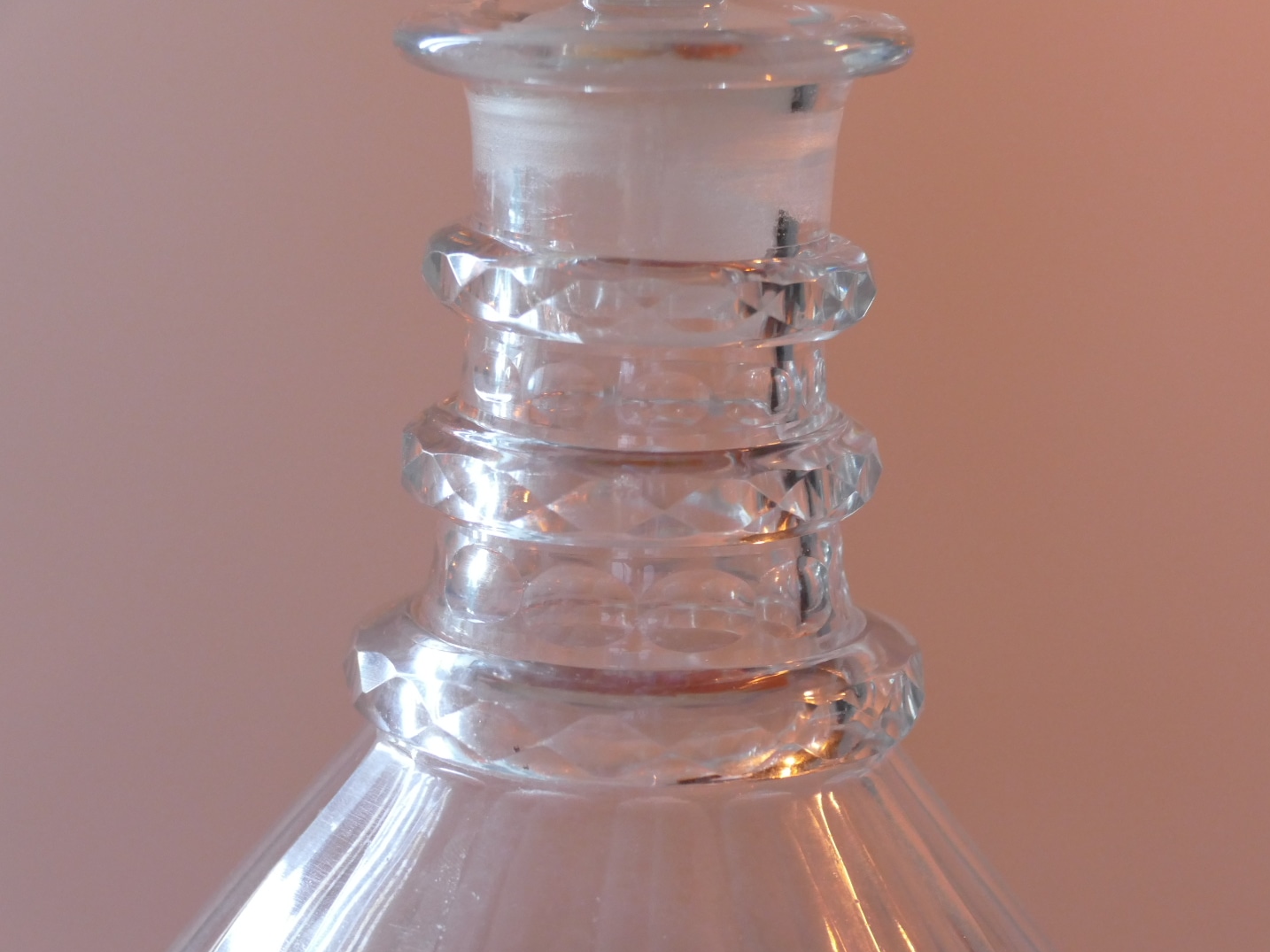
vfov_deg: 13.1
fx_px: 4145
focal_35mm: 113
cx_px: 675
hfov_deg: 17.4
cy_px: 476
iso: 1600
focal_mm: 37.79
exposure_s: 1/30
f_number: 3.8
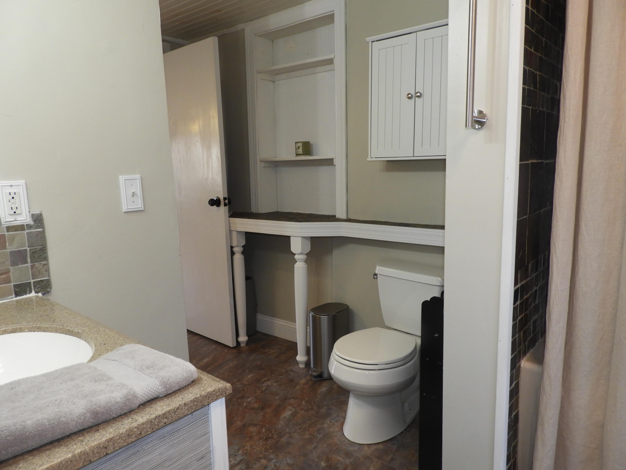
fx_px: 434
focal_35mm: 24
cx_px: 313
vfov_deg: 56.8
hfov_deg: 71.6
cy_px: 235
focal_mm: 4.3
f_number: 3.3
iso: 200
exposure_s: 1/30
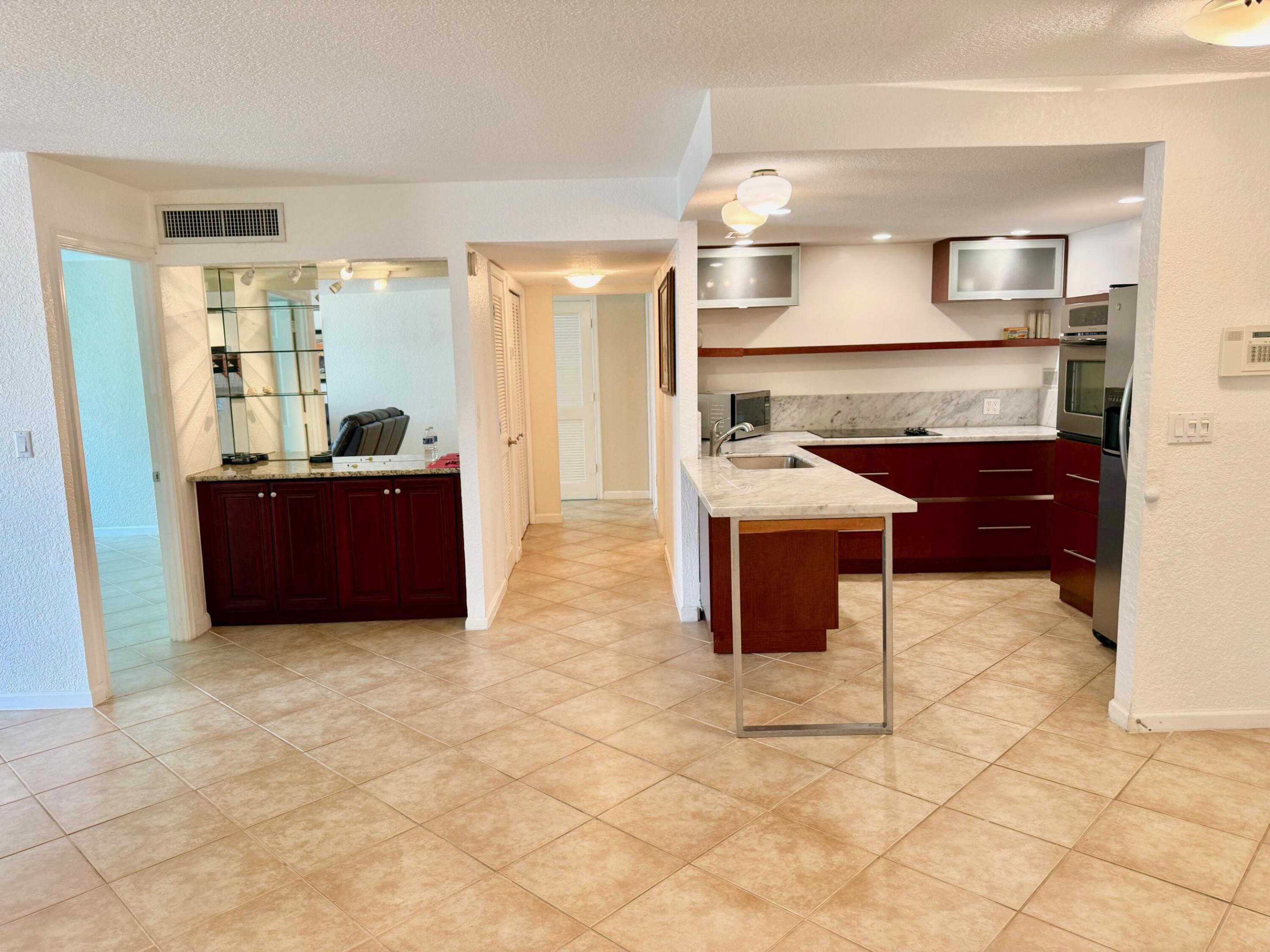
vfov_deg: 56.8
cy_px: 476
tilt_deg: -7.6
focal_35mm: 24
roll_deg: +1.3
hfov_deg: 71.6
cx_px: 635
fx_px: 881
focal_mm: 6.76
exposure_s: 1/60
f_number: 1.78
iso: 125
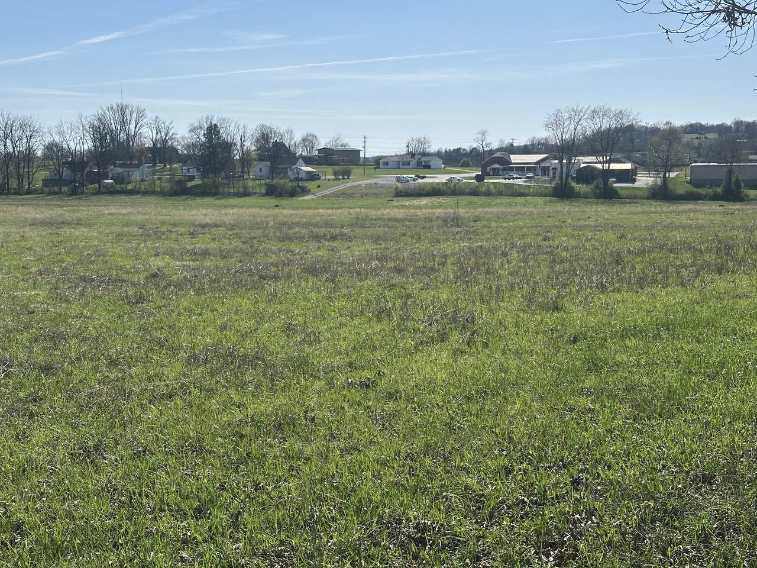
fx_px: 1050
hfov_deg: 39.7
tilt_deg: -6.3
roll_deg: -0.2
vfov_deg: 30.3
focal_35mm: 48
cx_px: 378
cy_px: 284
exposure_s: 1/5556
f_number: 1.78
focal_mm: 6.86
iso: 64
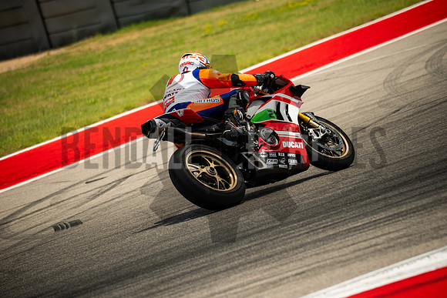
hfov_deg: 4.7
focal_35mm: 436
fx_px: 5415
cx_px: 224
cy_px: 149
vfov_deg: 3.2
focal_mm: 290.6
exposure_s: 1/1600
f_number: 5.2
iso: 500
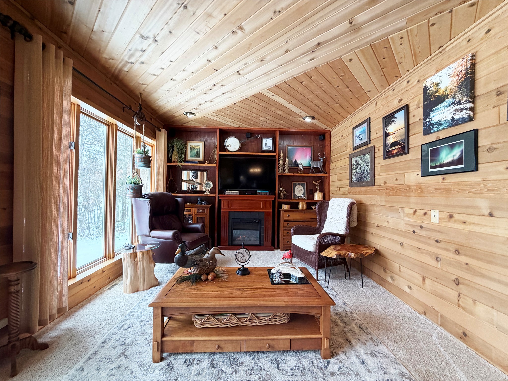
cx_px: 254
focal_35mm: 14
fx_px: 205
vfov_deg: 85.7
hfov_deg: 102.1
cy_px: 190
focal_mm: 2.22
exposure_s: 1/120
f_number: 2.2
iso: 200
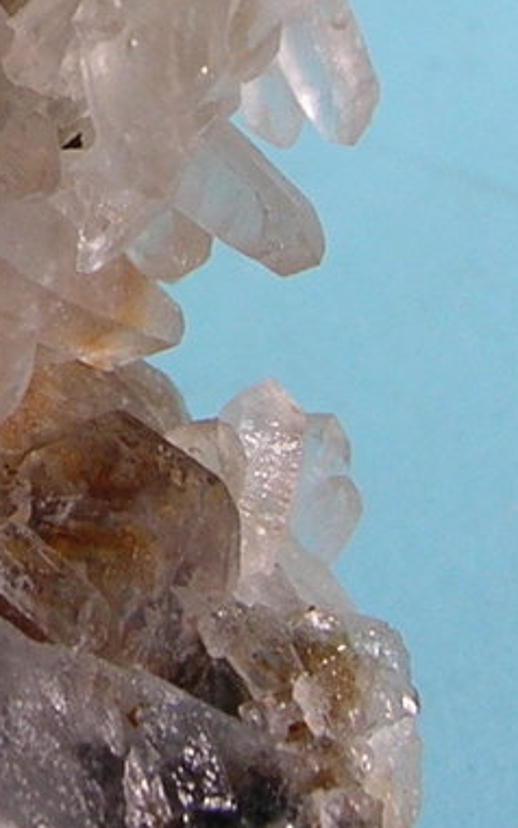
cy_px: -199
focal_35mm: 160
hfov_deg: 8.0
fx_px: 3615
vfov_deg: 12.7
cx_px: -272
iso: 50
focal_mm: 6
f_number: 2.7
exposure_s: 1/70.4
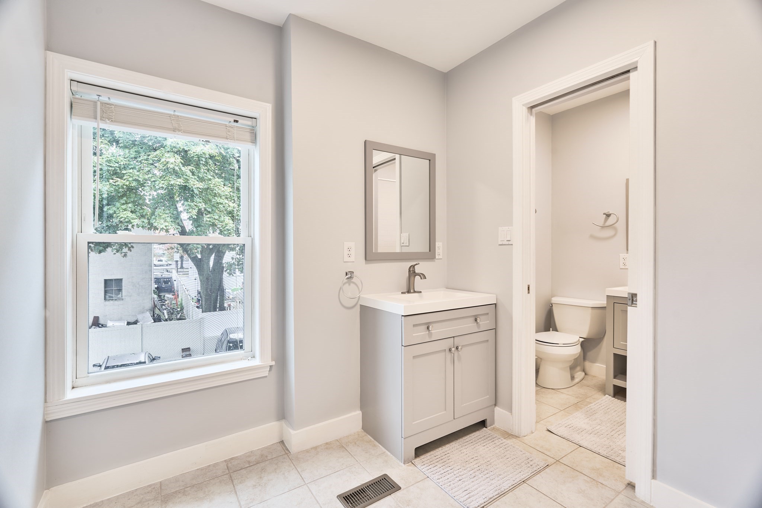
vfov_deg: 73.7
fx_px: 339
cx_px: 381
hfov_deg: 96.7
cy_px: 254
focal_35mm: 16
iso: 400
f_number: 8
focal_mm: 16
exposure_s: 1/2.5
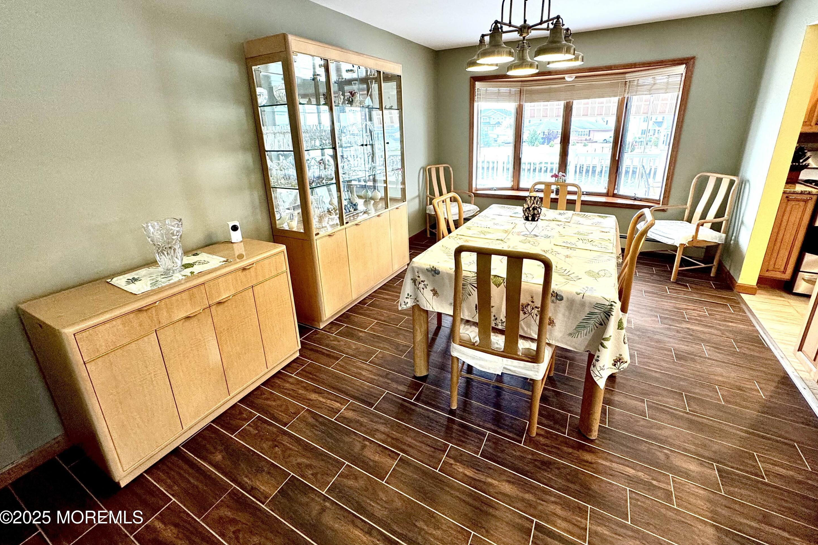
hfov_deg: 100.4
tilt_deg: -16.6
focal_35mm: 15
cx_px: 419
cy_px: 230
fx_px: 341
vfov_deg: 76.8
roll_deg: +1.3
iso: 200
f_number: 2.2
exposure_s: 1/120
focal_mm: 2.22
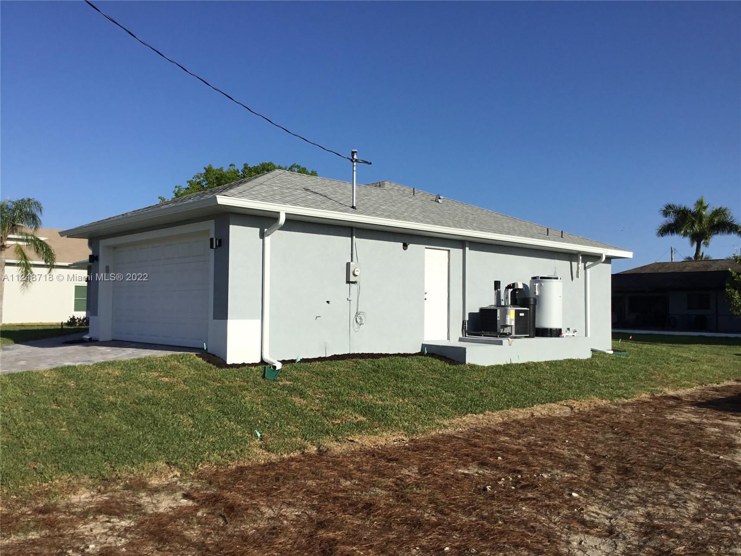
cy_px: 278
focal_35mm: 31
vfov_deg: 45.4
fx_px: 664
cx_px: 370
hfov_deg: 58.4
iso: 25
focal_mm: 3.3
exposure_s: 1/2262
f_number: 2.4
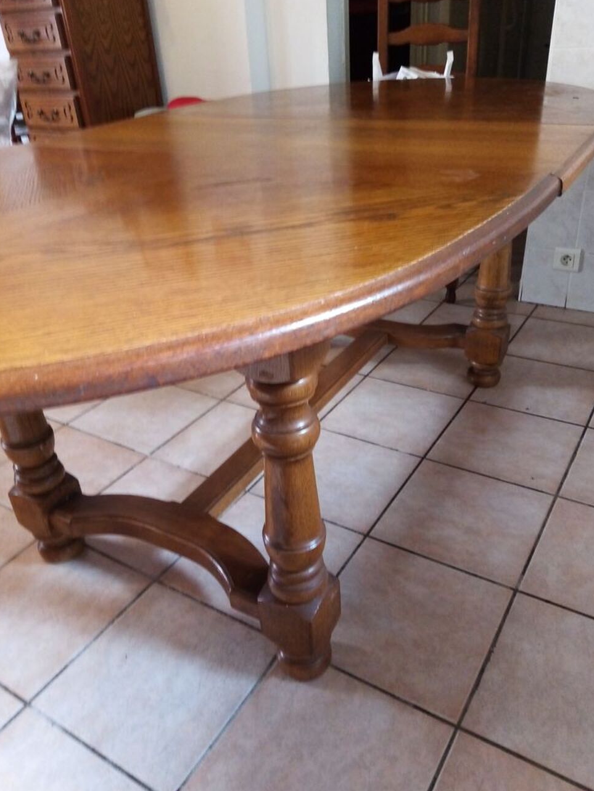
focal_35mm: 27
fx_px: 618
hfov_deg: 51.4
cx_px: 302
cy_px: 394
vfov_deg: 65.3
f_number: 1.8
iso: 375
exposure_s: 1/25
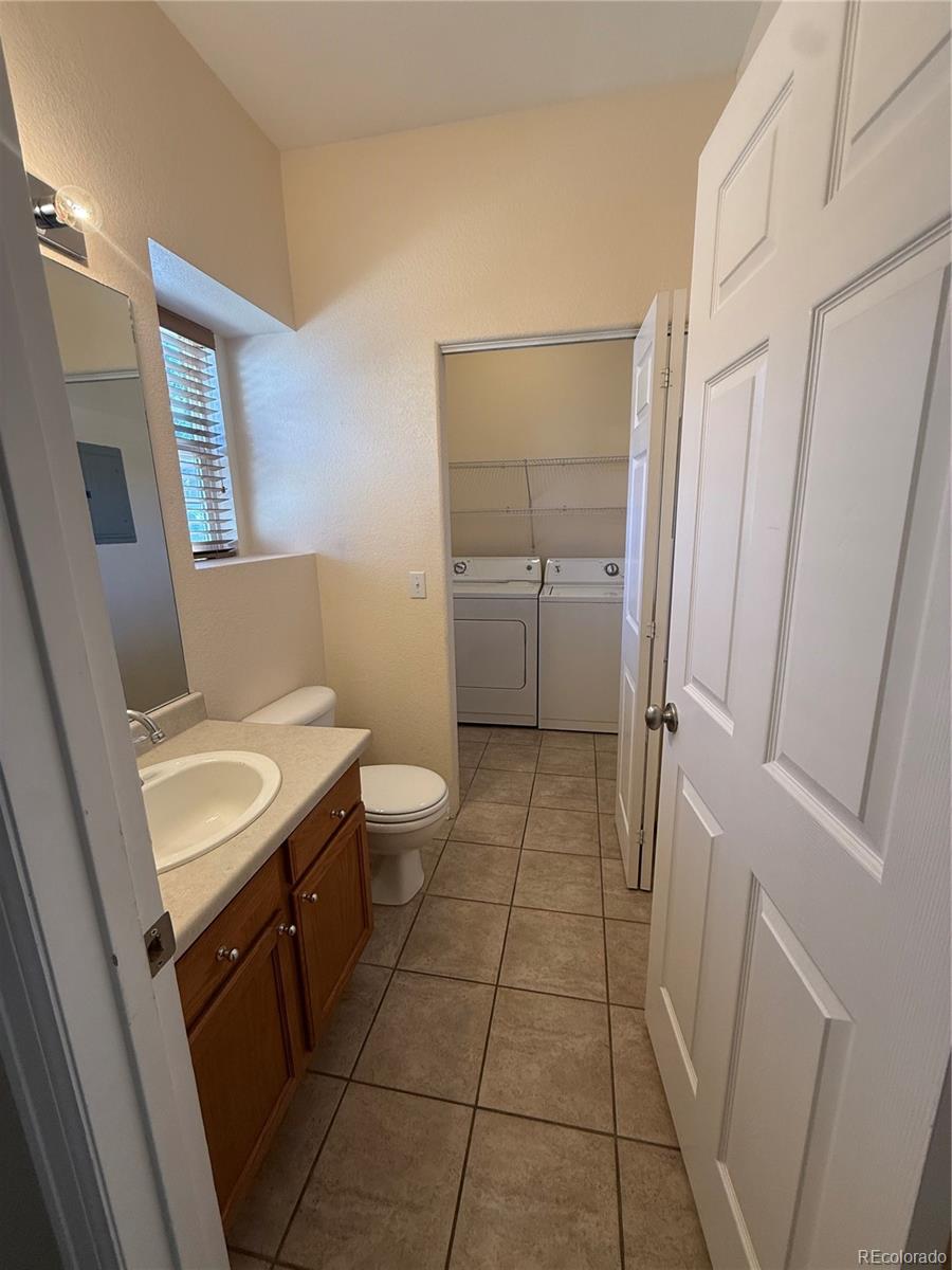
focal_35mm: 14
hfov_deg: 85.7
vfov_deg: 102.1
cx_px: 476
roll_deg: +1.1
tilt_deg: -11.6
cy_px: 635
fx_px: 513
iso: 200
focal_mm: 2.22
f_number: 2.2
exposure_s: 1/120
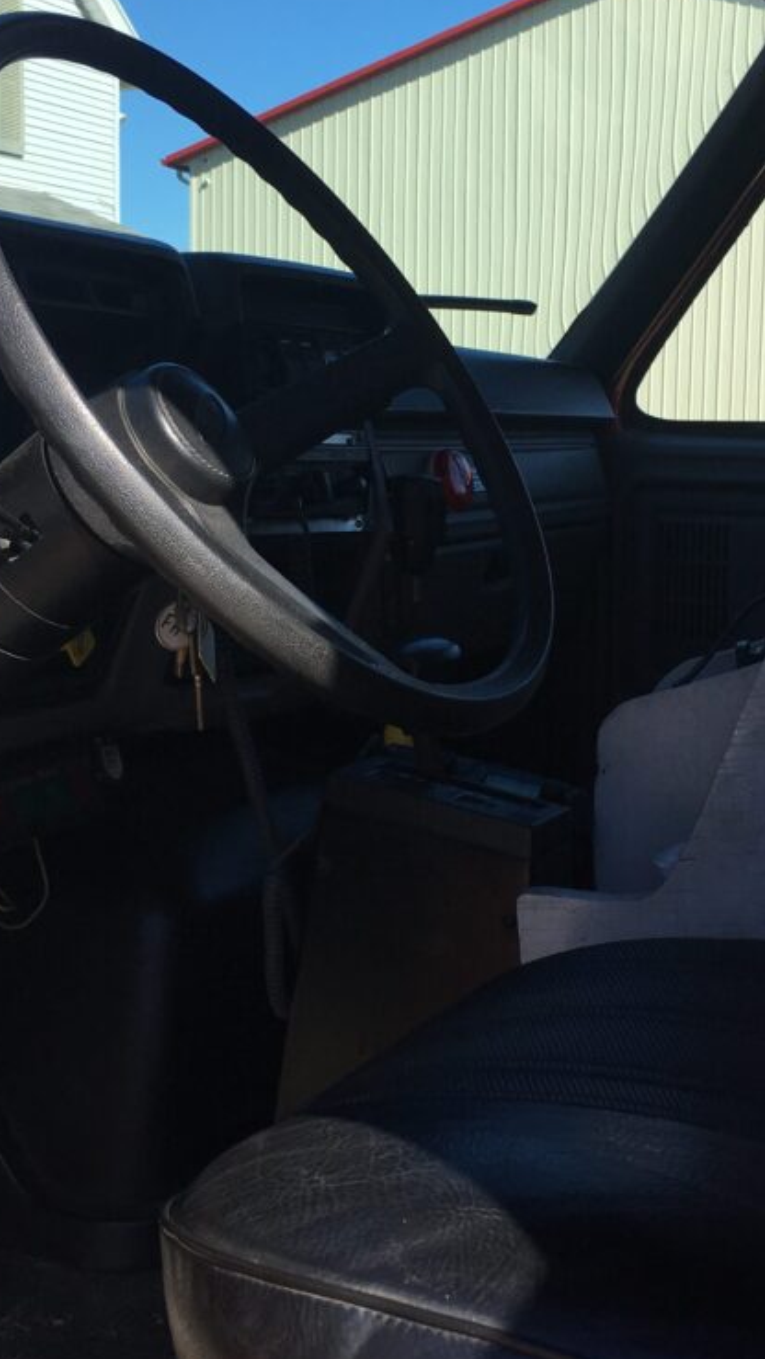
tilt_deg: -5.2
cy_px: 603
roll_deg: -1.0
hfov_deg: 23.9
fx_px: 1802
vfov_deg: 41.3
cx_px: 460
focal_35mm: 50
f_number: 2.2
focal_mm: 4.15
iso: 25
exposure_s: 1/962
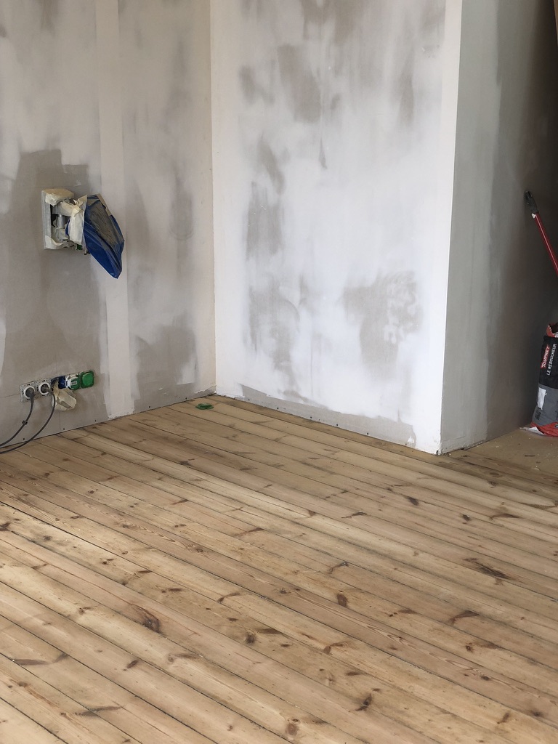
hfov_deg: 28.0
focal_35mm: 52
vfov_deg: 36.8
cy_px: 372
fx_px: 1118
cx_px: 279
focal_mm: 6
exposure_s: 1/60
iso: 25
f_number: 2.4
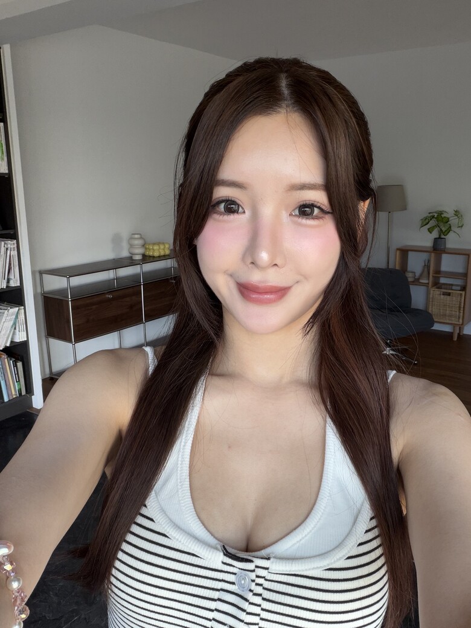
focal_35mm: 30
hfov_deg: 46.8
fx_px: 544
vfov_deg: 60.0
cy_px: 314
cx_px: 236
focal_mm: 2.71
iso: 64
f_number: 1.9
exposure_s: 1/121
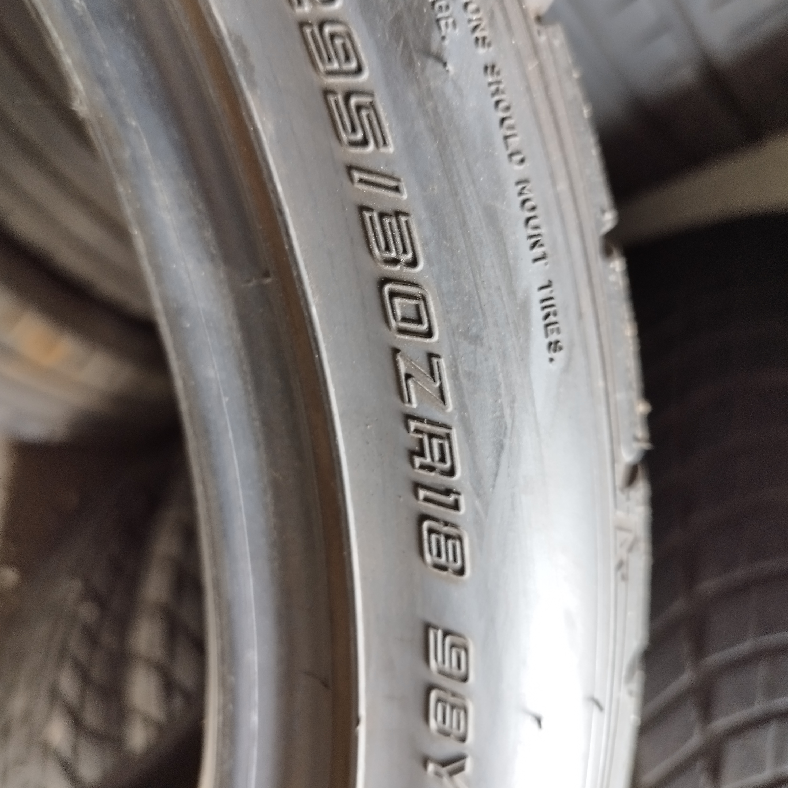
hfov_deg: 54.0
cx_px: 391
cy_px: 388
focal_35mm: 30
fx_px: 773
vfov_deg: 54.0
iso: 260
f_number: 1.89
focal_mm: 5.95
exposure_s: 1/33.3
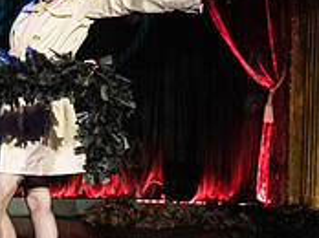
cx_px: -101
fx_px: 727
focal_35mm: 79
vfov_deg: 18.6
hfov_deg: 22.1
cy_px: 80
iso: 5000
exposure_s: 1/250
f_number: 3.5
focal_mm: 24
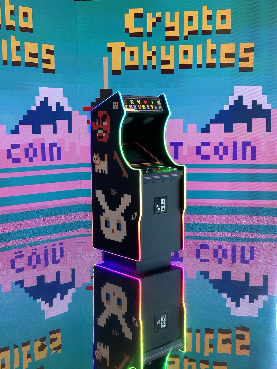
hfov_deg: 30.3
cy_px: 184
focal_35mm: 48
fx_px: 512
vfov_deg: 39.7
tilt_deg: -7.0
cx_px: 138
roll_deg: +0.3
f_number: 1.78
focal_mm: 6.86
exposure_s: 1/96
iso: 80
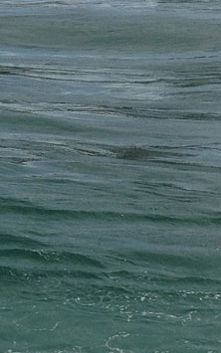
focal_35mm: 167
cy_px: 5
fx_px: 1609
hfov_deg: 7.8
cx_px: -80
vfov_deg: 12.4
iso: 50
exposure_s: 1/2762
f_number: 2.4
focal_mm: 4.28
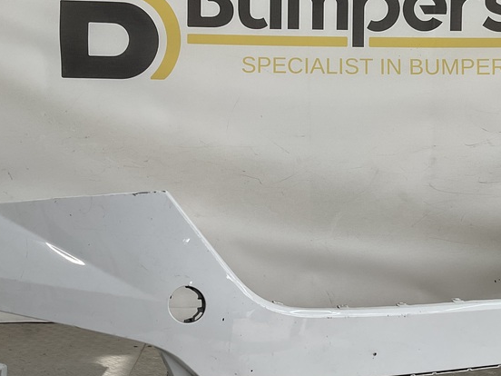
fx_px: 767
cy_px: 220
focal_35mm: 53
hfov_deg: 36.1
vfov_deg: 27.5
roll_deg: -0.7
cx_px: 277
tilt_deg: -5.7
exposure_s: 1/314
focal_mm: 3
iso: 16
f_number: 1.8
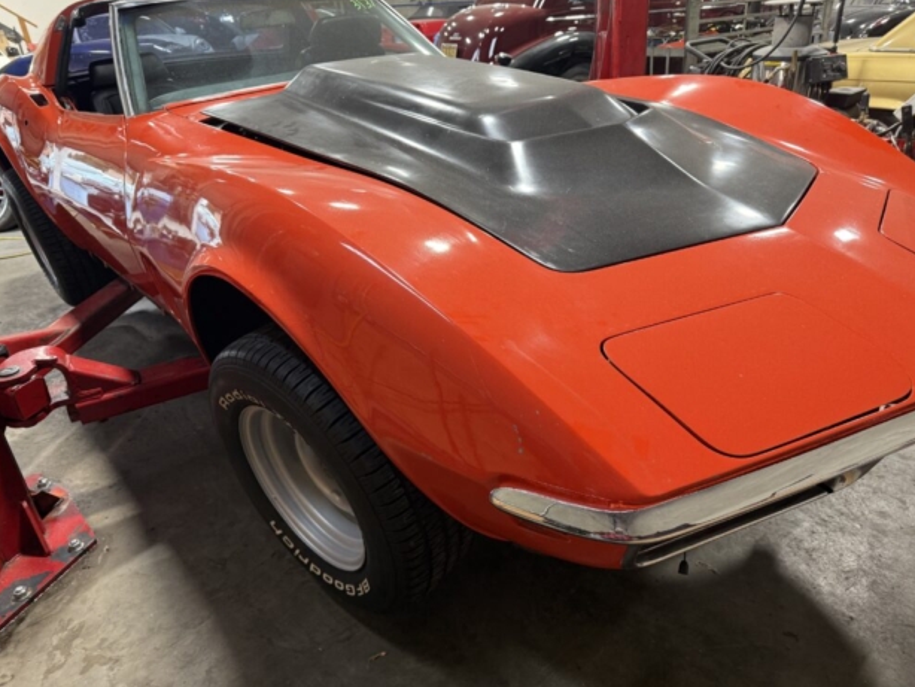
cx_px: 475
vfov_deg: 54.9
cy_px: 350
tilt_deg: -27.6
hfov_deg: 69.3
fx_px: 661
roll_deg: +4.2
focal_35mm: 25
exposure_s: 1/60
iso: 200
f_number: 1.78
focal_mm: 6.76
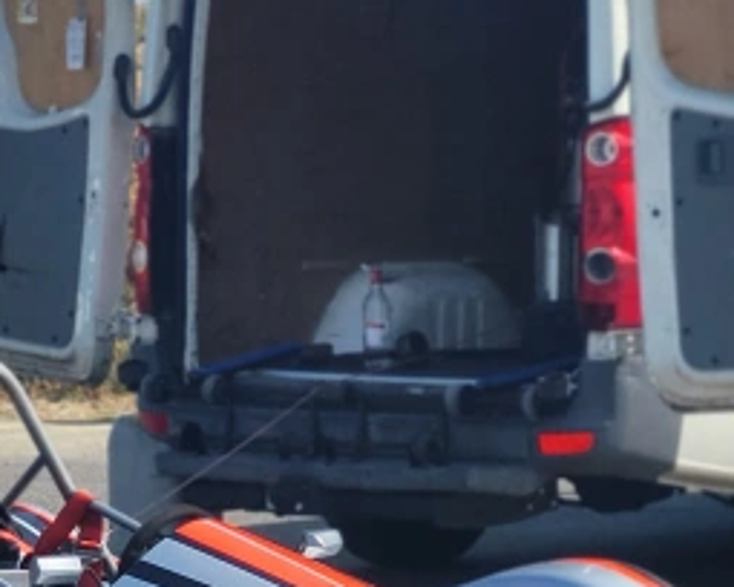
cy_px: 719
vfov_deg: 6.6
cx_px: 107
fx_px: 5062
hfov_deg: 8.3
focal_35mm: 233
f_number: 2.4
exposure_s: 1/922
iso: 25
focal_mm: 7.12
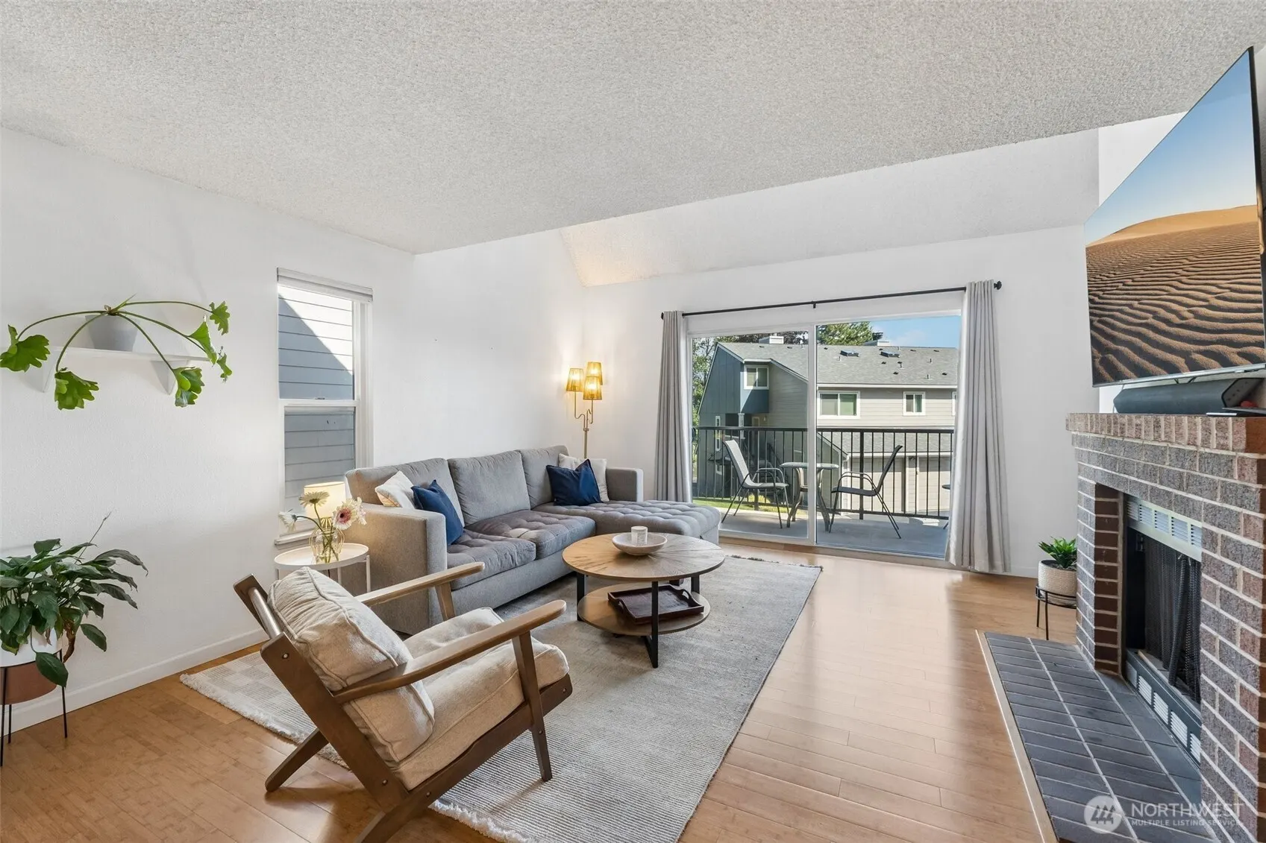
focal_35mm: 15
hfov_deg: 100.4
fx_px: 527
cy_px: 422
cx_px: 633
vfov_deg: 77.3
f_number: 9
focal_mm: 10
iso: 250
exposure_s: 1/15
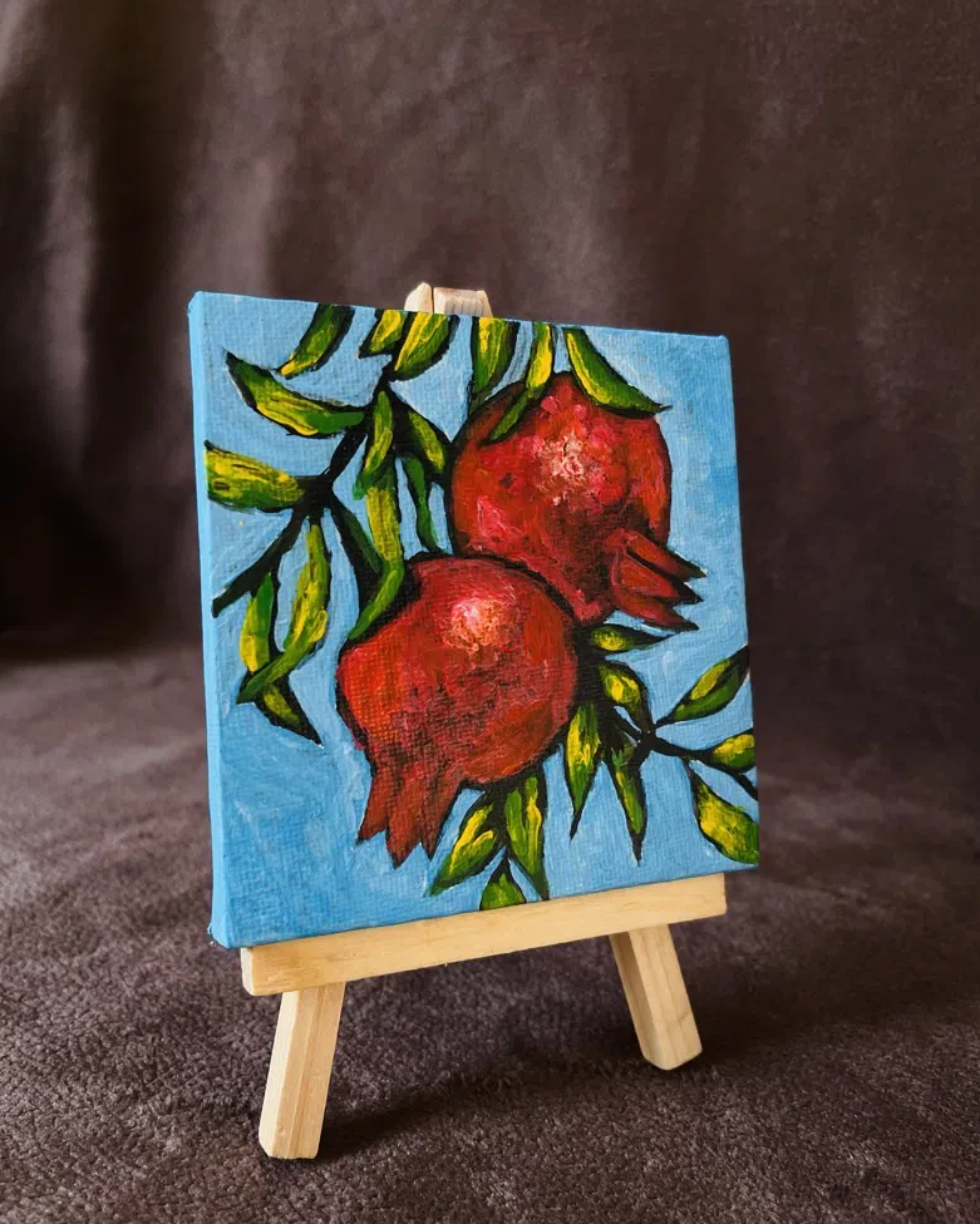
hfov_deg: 53.2
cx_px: 481
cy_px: 591
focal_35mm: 27
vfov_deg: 64.0
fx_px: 979
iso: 125
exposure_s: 1/121
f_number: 1.6
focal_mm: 5.1
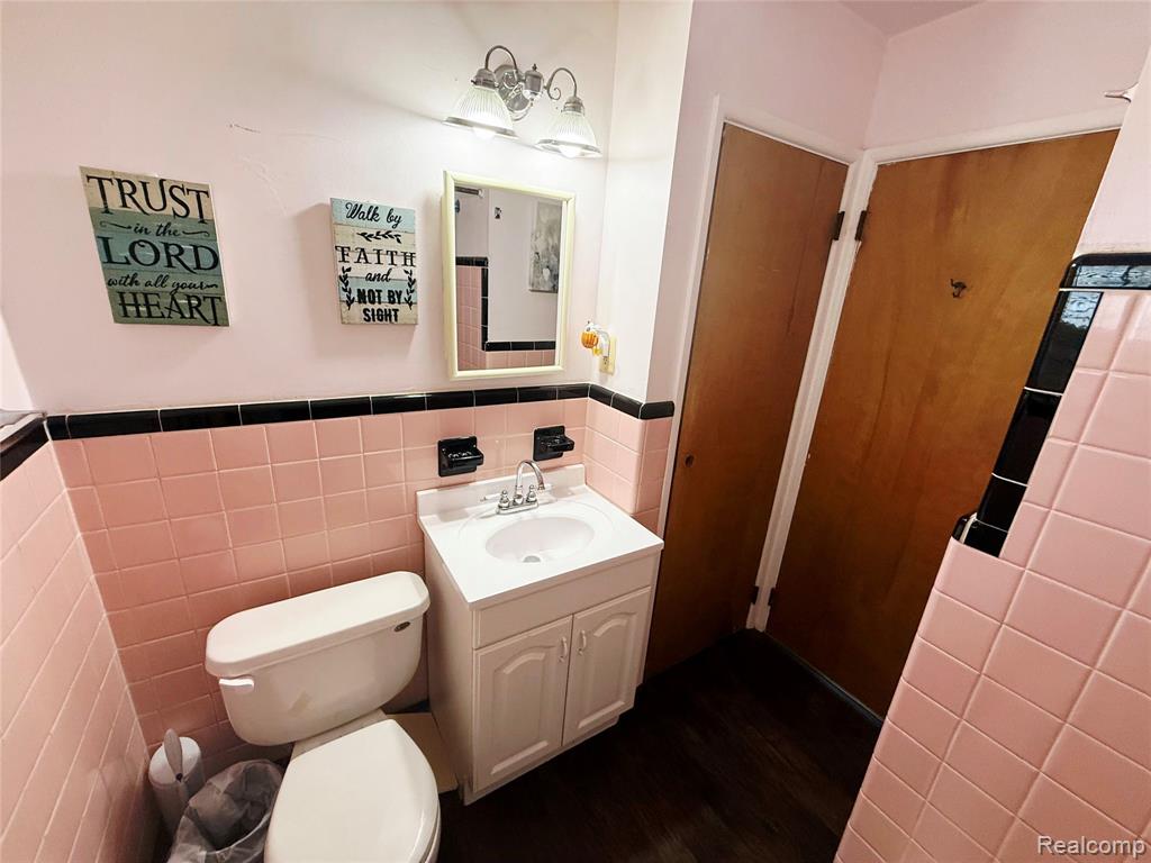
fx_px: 466
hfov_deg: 102.1
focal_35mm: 14
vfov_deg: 85.7
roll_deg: -3.5
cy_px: 432
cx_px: 576
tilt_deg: -16.9
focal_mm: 2.22
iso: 250
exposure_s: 1/120
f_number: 2.2
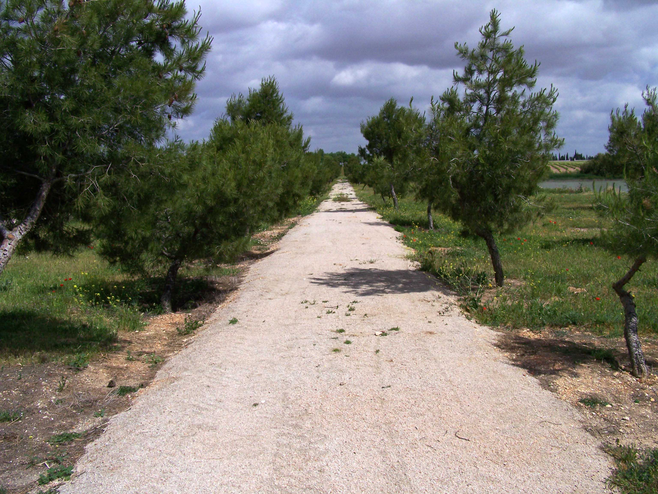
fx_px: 722
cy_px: 247
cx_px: 329
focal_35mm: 38
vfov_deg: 37.7
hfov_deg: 49.0
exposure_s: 1/1000
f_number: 5.6
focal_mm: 6.3
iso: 64
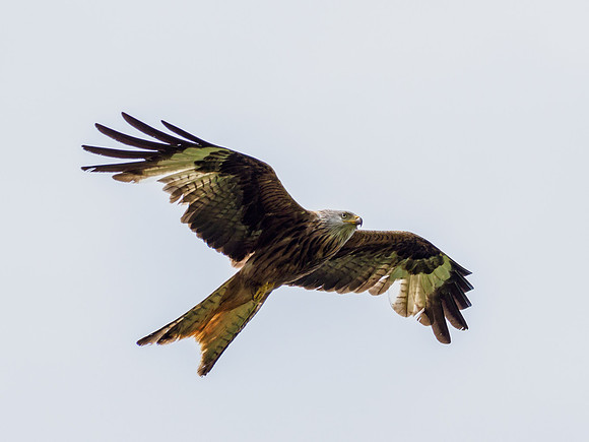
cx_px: 342
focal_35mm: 983
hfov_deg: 2.0
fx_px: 16719
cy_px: 172
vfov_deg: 1.5
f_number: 5
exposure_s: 1/2000
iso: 200
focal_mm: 300
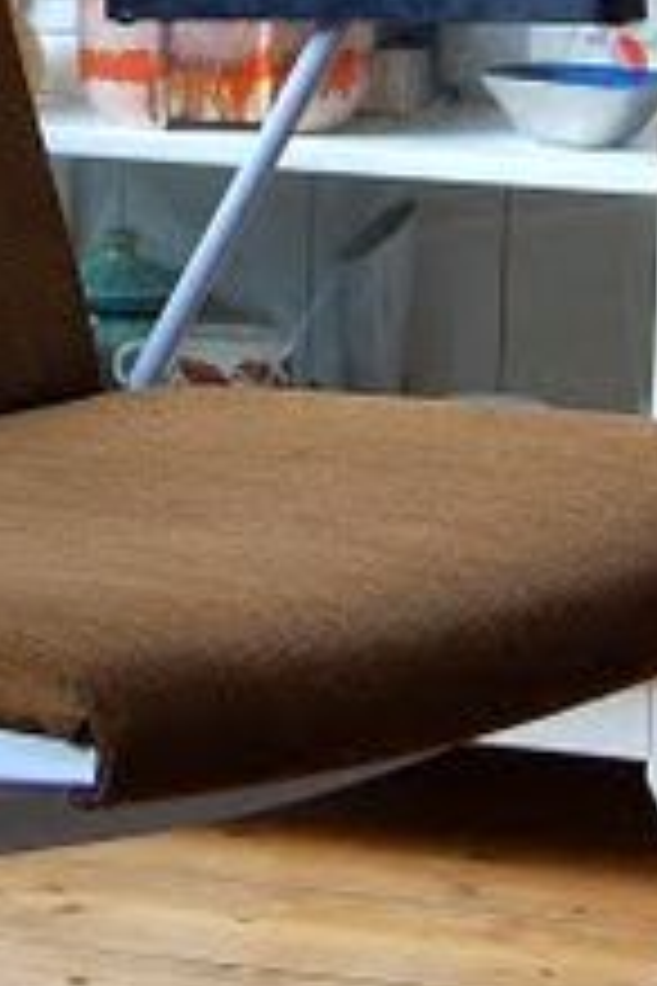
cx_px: -63
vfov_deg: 13.6
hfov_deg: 9.2
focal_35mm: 148
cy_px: -113
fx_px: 4051
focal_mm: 24
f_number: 4
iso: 400
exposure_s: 1/60
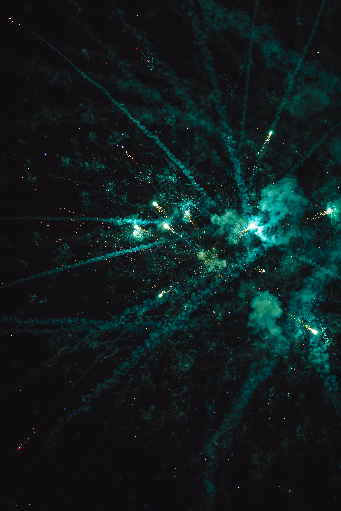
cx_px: 165
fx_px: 1605
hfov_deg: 12.1
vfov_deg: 18.1
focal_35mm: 113
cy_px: 223
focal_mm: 85
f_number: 1.8
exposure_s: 1/500
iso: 640
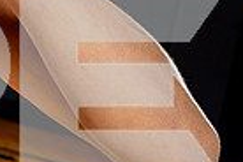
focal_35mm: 172
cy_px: -126
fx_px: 1161
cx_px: -220
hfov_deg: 11.0
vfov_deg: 7.7
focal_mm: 38
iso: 640
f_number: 5.6
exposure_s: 1/250
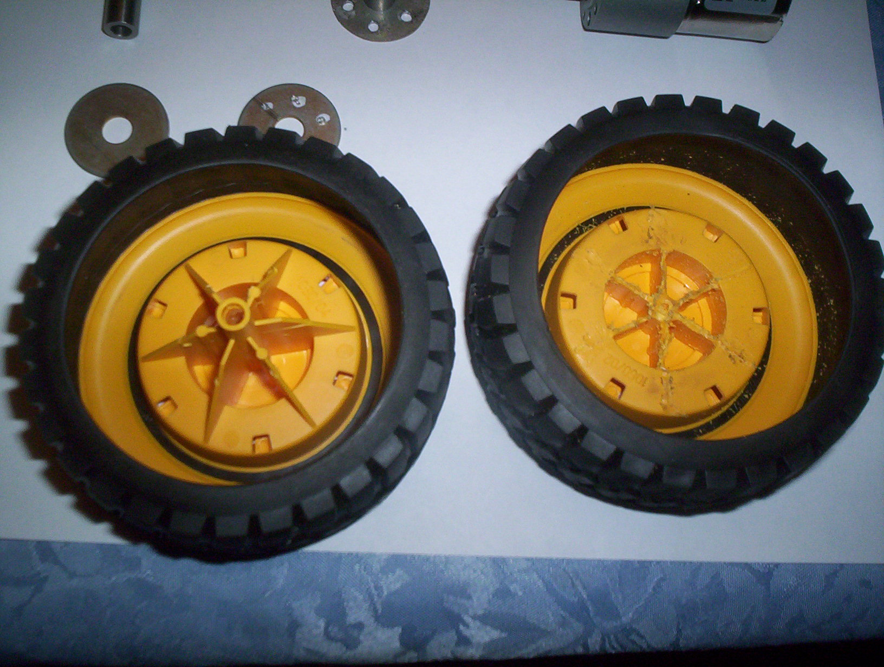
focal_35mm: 38
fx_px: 973
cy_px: 334
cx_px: 442
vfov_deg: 37.9
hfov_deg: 48.9
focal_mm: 4.99
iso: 140
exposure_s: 1/60
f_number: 4.5
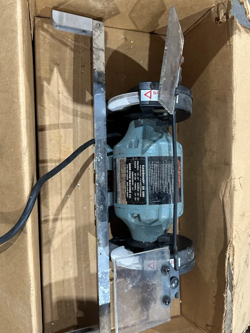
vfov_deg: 65.2
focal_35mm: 27
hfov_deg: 51.3
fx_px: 260
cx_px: 132
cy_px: 183
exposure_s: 1/60
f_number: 1.78
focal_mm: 6.86
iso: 400
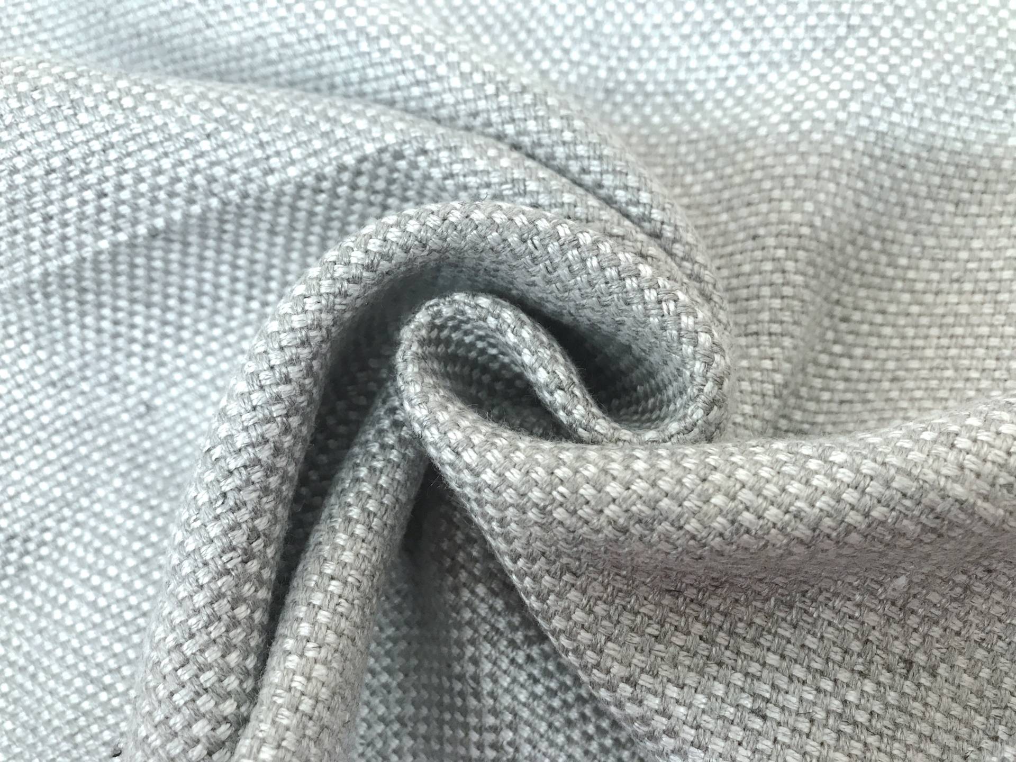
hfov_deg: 63.4
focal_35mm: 28
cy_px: 381
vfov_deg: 49.7
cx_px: 508
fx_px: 822
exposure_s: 1/24
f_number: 1.8
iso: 40
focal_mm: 3.99
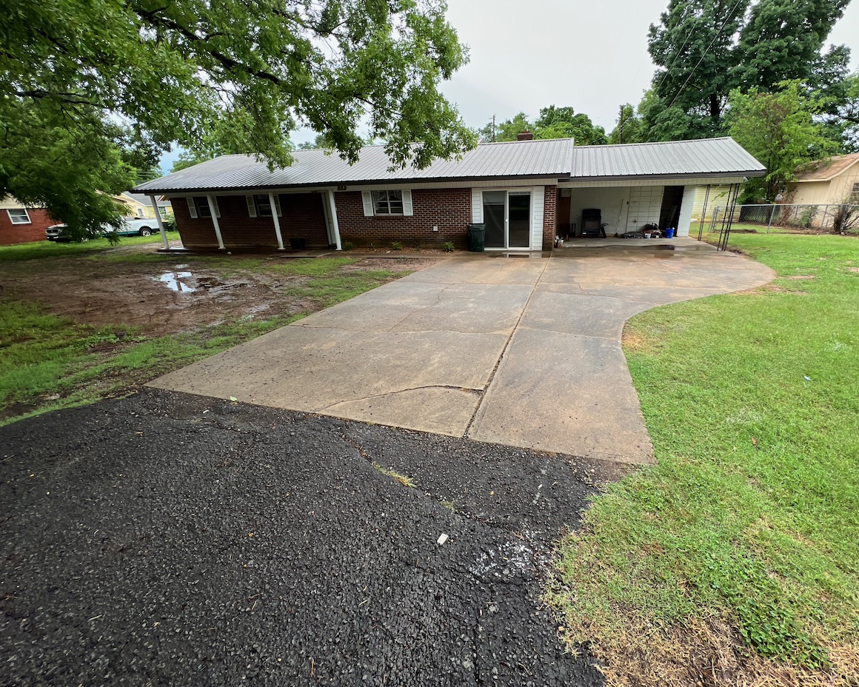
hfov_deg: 100.4
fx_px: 356
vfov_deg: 88.0
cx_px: 472
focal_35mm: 14
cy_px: 335
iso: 32
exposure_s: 1/236
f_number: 1.8
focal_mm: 1.57
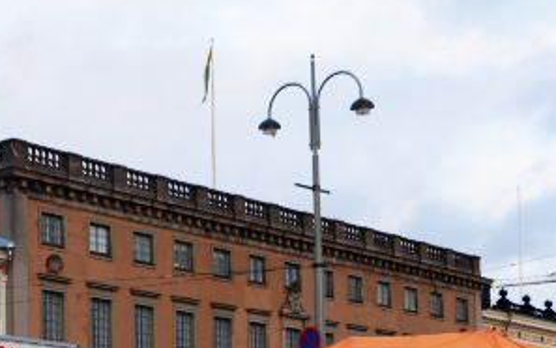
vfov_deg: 13.0
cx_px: 135
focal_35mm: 96
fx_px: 1455
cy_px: 495
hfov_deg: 21.4
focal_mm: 28
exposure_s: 1/80
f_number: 5.6
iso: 200
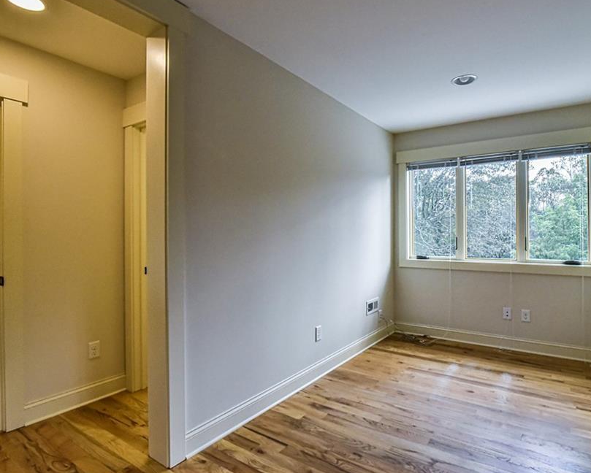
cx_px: 327
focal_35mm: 19
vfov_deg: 70.9
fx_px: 332
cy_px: 233
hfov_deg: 83.0
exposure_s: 1/250
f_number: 16
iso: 4000
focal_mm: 16
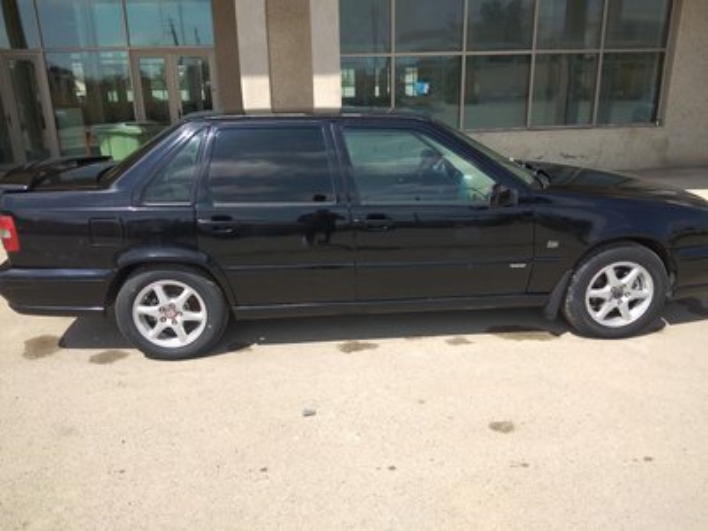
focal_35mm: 26
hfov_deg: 67.3
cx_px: 354
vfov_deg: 53.1
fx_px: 532
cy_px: 266
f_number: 1.8
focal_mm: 3.6
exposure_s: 1/1024
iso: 100
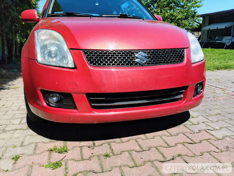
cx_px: 117
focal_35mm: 27
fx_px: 183
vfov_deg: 51.4
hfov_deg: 65.3
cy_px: 88
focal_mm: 4.11
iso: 51
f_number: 1.6
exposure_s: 1/206
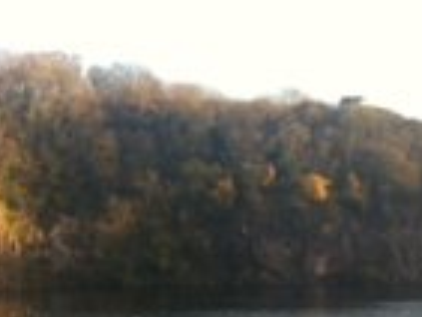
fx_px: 1354
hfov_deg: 17.4
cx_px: 27
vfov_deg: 13.1
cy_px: 351
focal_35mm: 111
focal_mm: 3.85
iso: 80
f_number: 2.8
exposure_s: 1/195
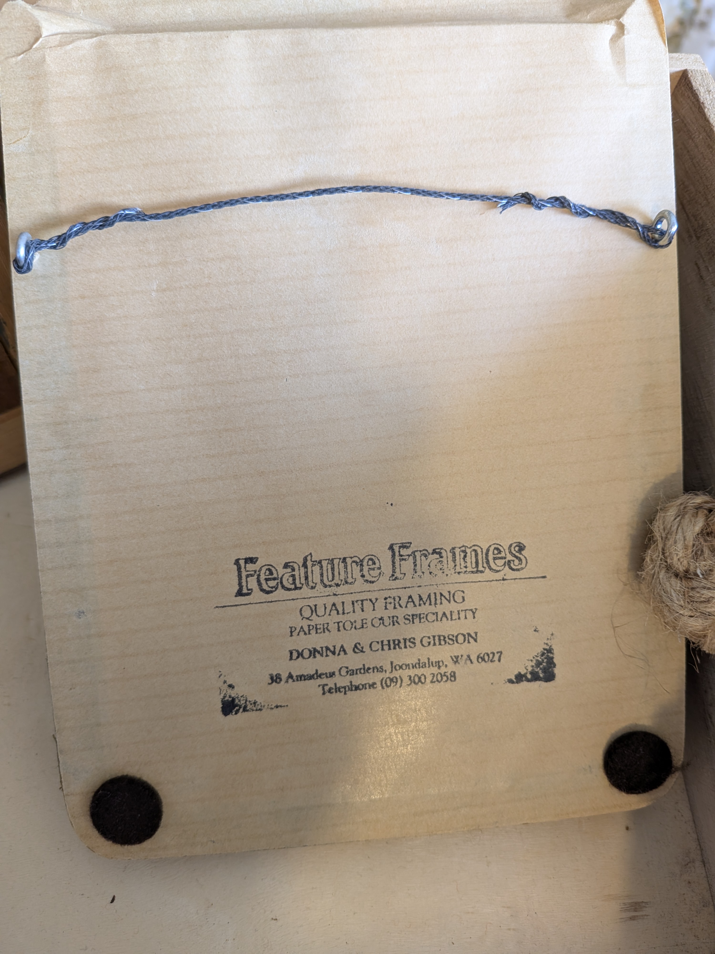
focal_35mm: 24
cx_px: 358
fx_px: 661
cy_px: 477
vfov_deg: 71.6
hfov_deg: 56.8
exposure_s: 1/90
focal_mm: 4.53
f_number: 1.7
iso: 117
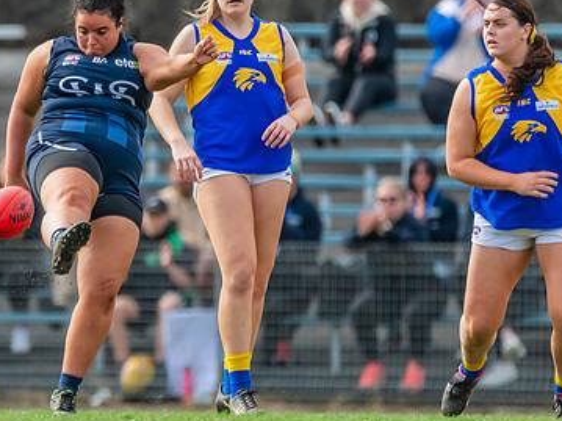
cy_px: 146
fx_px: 24556
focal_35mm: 1513
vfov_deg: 1.0
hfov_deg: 1.3
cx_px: 95
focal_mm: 600
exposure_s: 1/1600
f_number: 6.3
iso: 1100
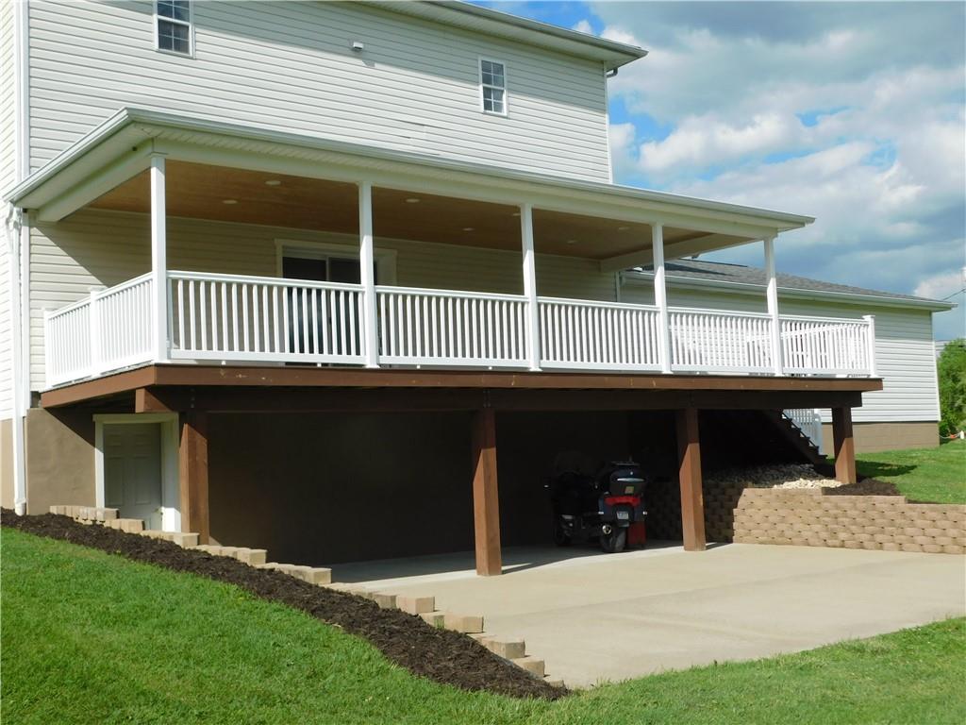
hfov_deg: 46.8
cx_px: 483
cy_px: 362
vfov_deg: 36.0
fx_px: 1116
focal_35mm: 40
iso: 125
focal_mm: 7.1
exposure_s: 1/1500
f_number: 3.6
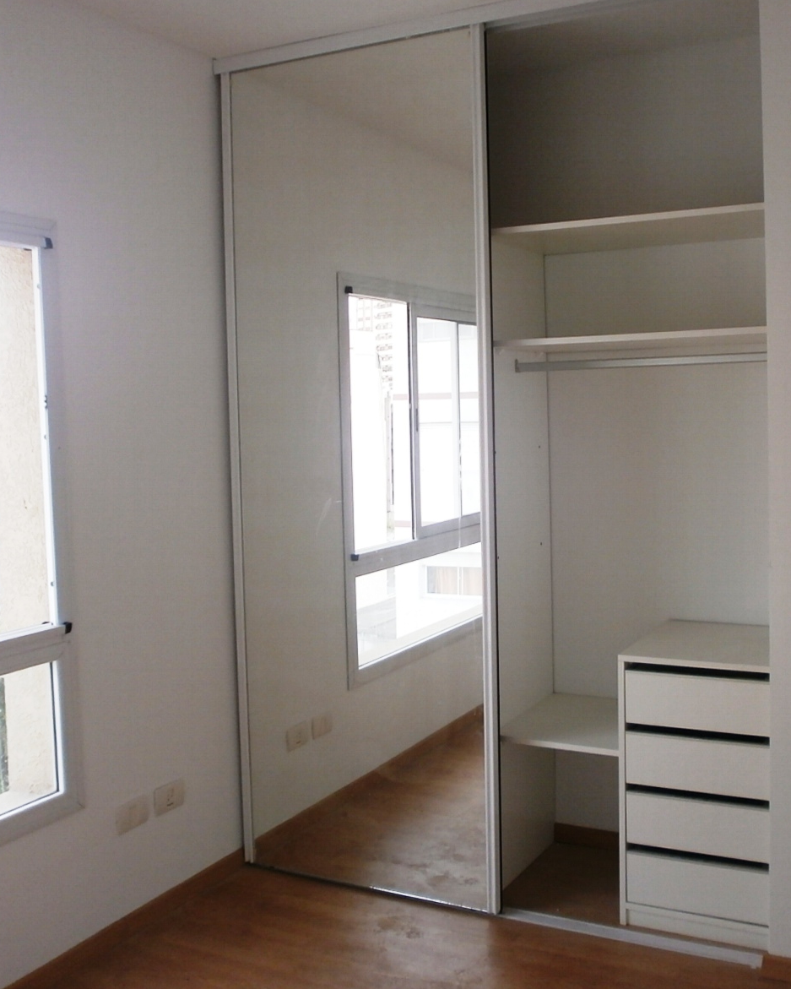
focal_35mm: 36
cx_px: 517
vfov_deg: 50.3
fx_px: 1053
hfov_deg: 40.7
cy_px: 486
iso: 100
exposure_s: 1/40
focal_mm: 4.8
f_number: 2.9
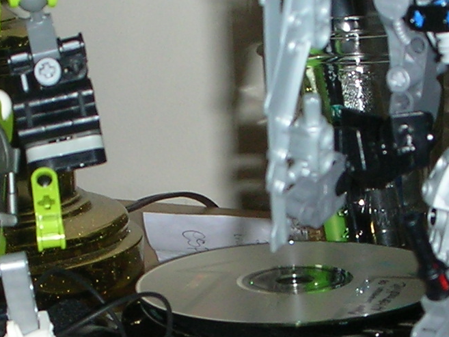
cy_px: 258
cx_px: 178
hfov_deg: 13.2
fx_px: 1946
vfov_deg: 9.9
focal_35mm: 150
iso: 50
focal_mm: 5.8
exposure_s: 1/60.1
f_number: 3
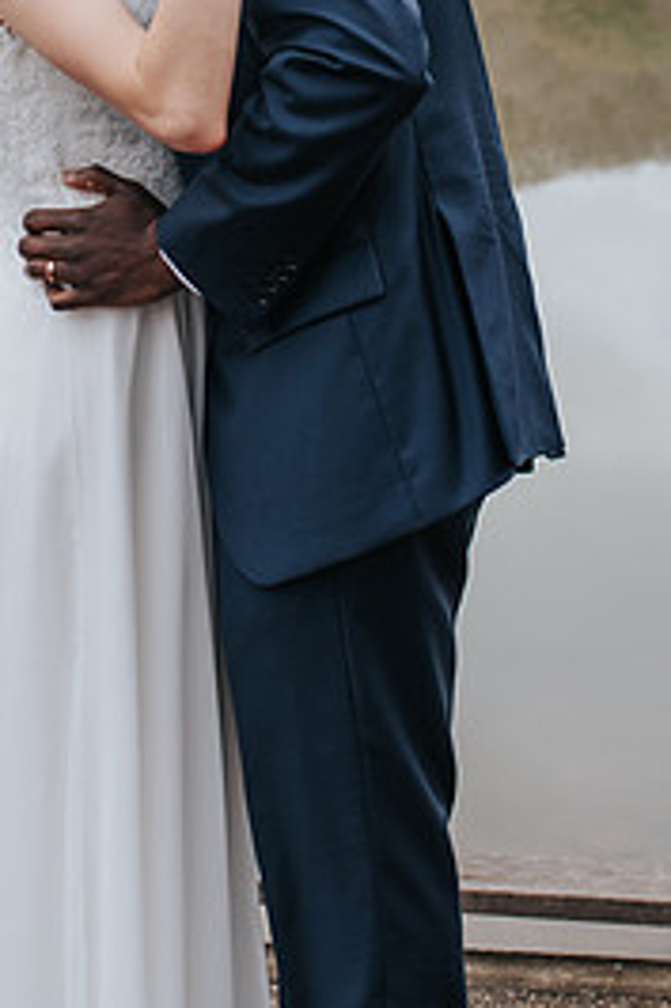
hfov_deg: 15.3
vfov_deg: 22.6
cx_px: 260
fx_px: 2491
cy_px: 208
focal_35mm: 89
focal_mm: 35
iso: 280
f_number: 3.2
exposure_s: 1/200
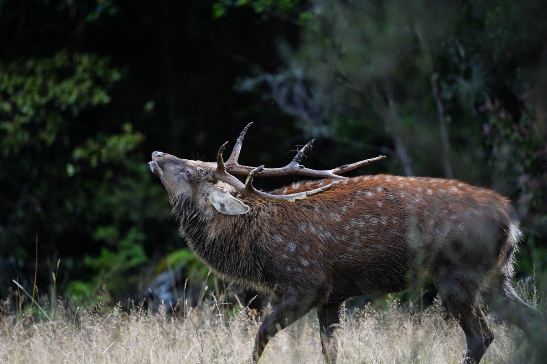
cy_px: 182
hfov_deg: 4.6
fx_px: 6852
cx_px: 274
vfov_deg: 3.0
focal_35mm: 451
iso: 800
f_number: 5.6
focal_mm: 451
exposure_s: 1/500
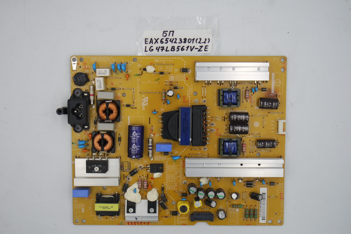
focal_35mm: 45
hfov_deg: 43.6
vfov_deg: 29.9
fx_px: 439
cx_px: 176
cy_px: 117
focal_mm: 17
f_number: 5
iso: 160
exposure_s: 1/125
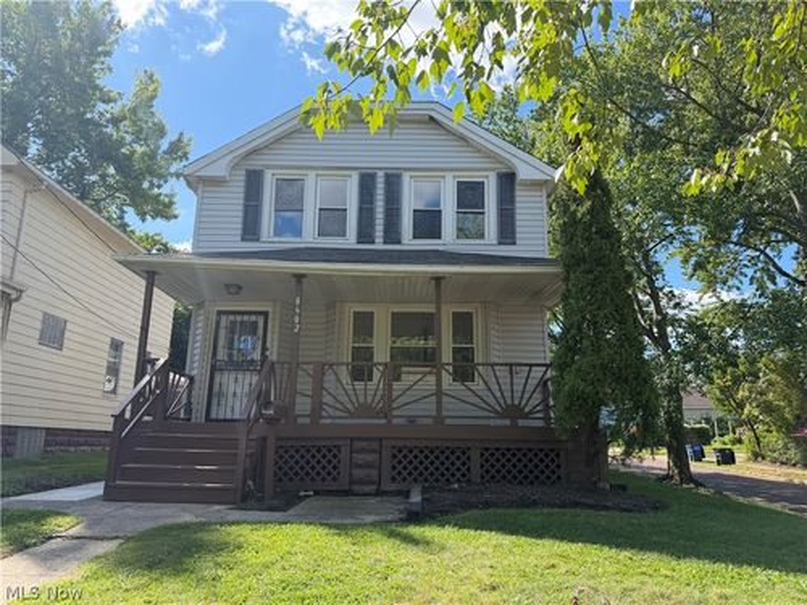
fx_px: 560
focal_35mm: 24
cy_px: 302
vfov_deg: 56.8
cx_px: 404
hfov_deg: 71.6
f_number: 1.78
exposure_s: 1/1250
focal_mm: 6.76
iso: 100
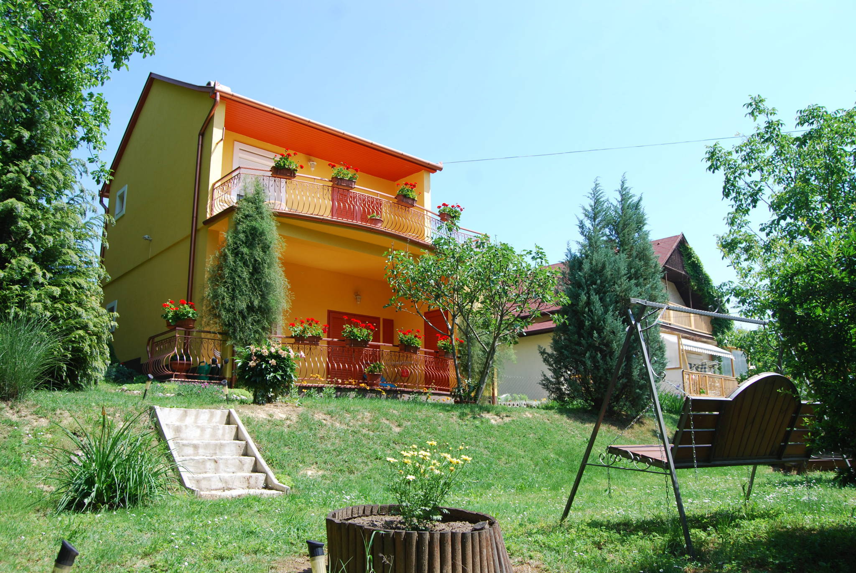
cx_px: 428
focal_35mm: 27
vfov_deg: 48.0
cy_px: 286
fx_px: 643
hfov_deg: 67.3
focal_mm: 18
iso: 100
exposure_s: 1/160
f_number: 6.3
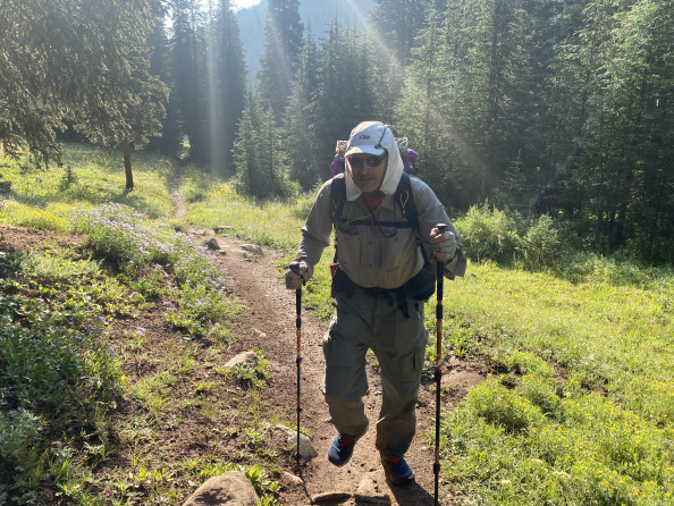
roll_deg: +0.1
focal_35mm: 28
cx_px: 318
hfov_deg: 63.4
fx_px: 545
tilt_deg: -18.1
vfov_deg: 49.8
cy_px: 250
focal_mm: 4.25
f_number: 1.8
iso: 32
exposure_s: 1/788
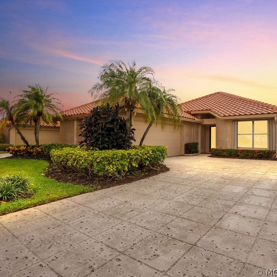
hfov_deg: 71.1
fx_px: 190
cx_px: 171
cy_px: 136
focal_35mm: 21
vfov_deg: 72.1
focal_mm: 16
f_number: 9
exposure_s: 1/50
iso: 250
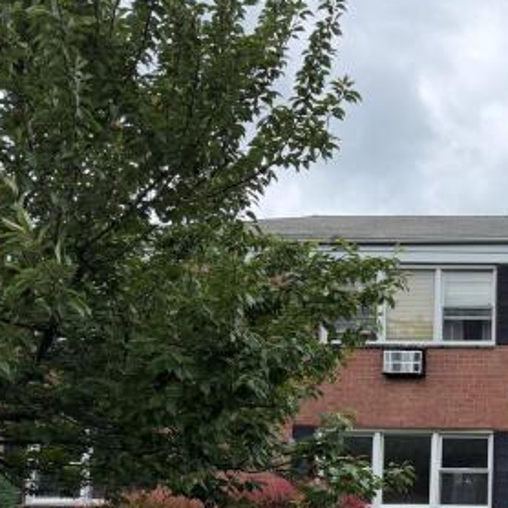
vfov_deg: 29.6
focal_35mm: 55
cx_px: 605
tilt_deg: +3.6
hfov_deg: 27.5
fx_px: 913
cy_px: 468
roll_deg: -0.5
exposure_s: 1/3584
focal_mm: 6.76
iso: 100
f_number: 1.78
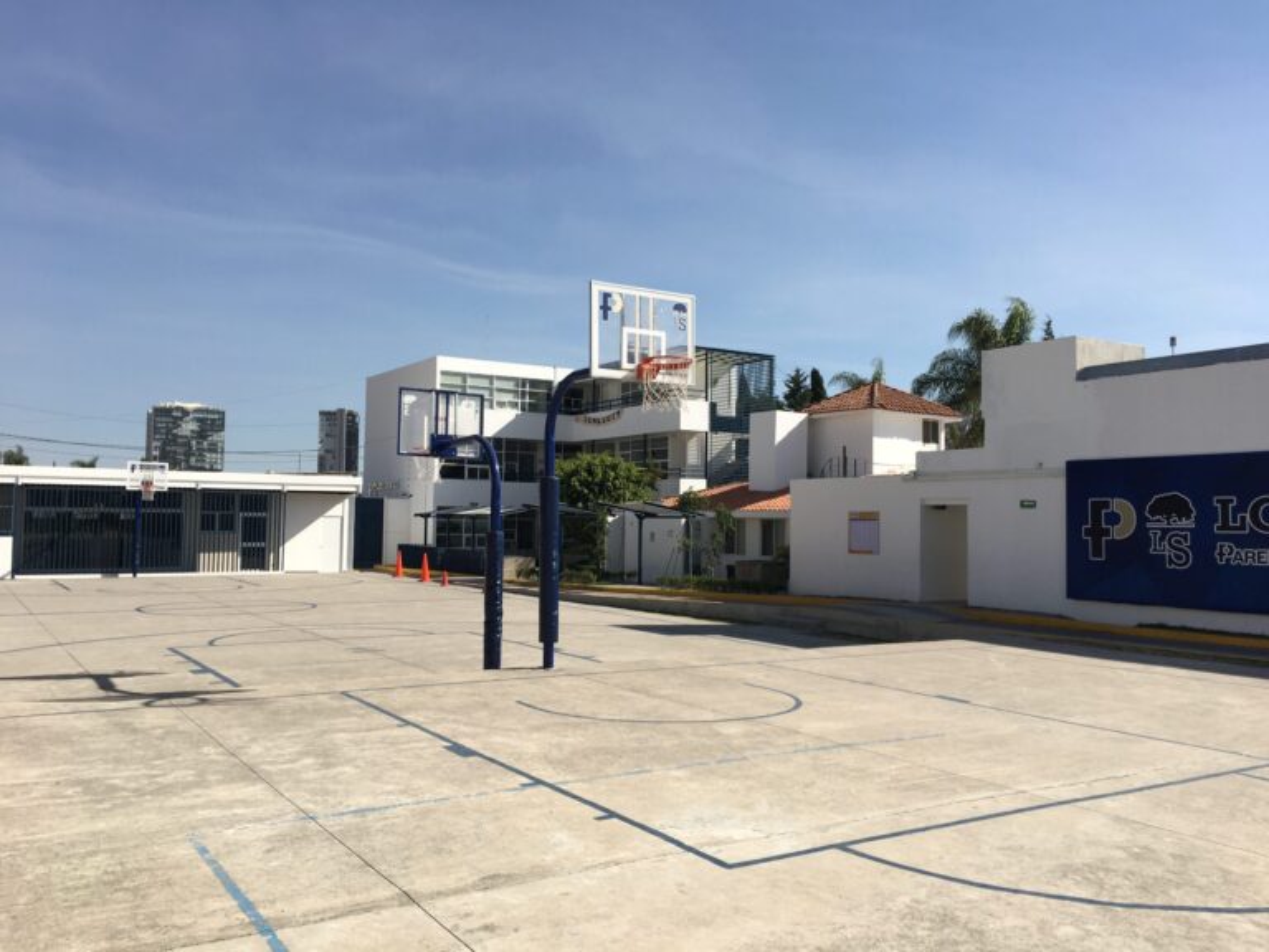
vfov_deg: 48.2
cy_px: 476
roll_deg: -0.4
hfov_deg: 61.7
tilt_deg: +3.1
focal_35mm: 29
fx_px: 1063
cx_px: 634
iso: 25
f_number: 2.2
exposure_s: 1/1972
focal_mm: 4.15
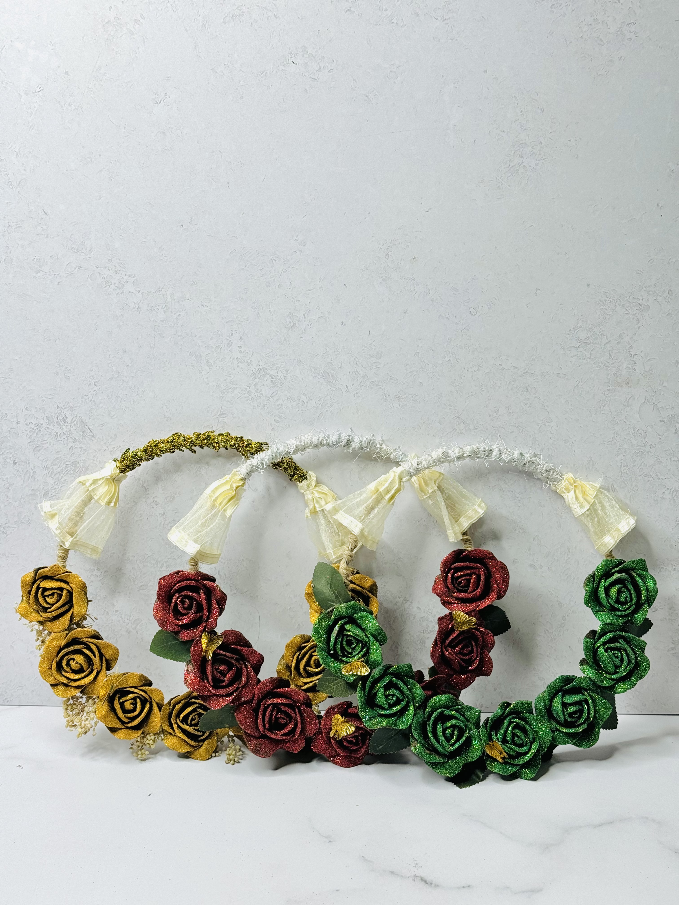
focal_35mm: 48
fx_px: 1255
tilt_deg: -16.5
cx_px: 340
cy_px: 452
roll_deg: +0.0
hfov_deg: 30.3
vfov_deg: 39.7
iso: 50
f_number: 1.78
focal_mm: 6.86
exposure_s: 1/115
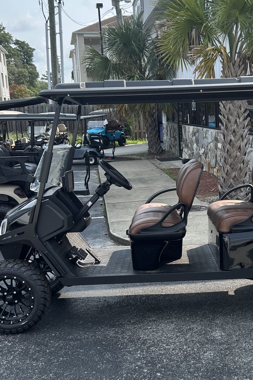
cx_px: 202
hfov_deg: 28.1
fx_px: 495
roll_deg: +2.0
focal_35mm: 47
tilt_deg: -11.6
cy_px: 221
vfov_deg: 41.8
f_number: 1.5
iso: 50
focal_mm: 5.7
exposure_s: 1/1597
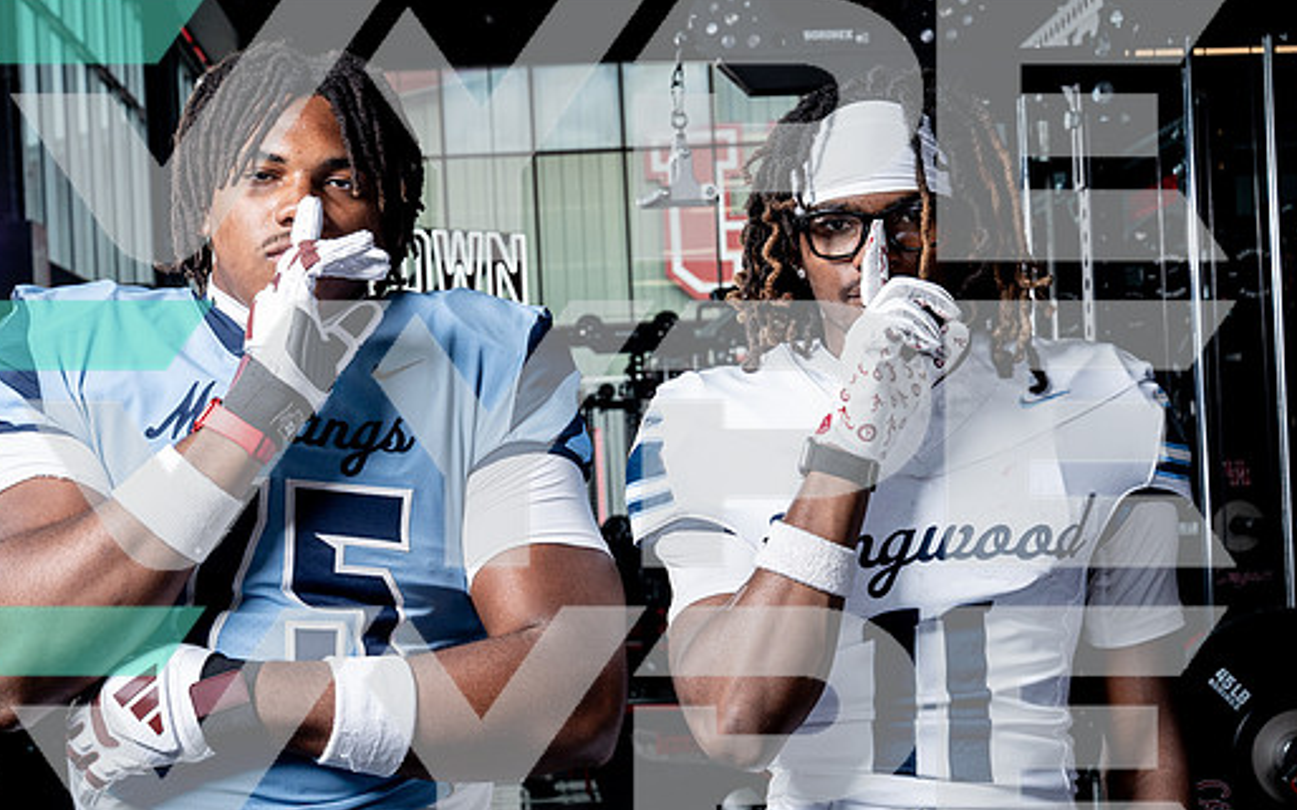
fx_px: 2156
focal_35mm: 61
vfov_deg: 21.3
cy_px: 435
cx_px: 593
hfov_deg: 33.5
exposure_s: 1/250
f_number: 9
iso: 640
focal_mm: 53
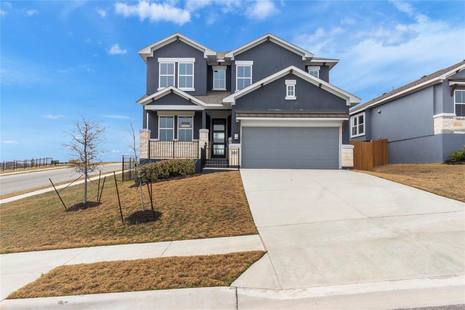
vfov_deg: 59.5
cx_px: 232
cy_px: 155
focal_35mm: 21
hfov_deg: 81.2
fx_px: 271
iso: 100
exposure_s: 1/250
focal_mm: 14
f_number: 9
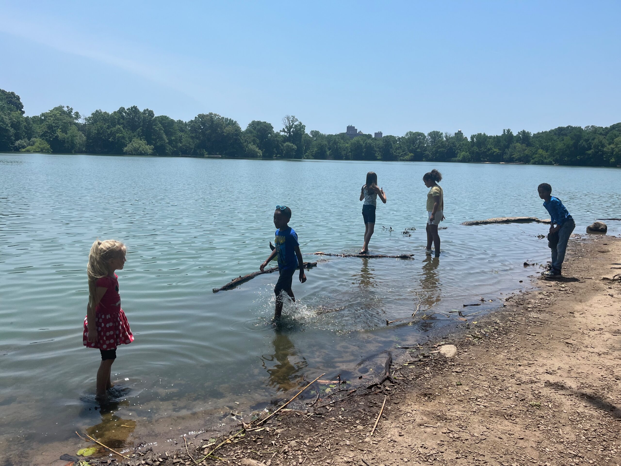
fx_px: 466
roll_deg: -2.2
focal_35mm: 26
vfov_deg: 53.1
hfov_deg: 67.3
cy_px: 233
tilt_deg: -10.6
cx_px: 310
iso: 50
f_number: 1.6
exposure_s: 1/5076
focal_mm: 5.1
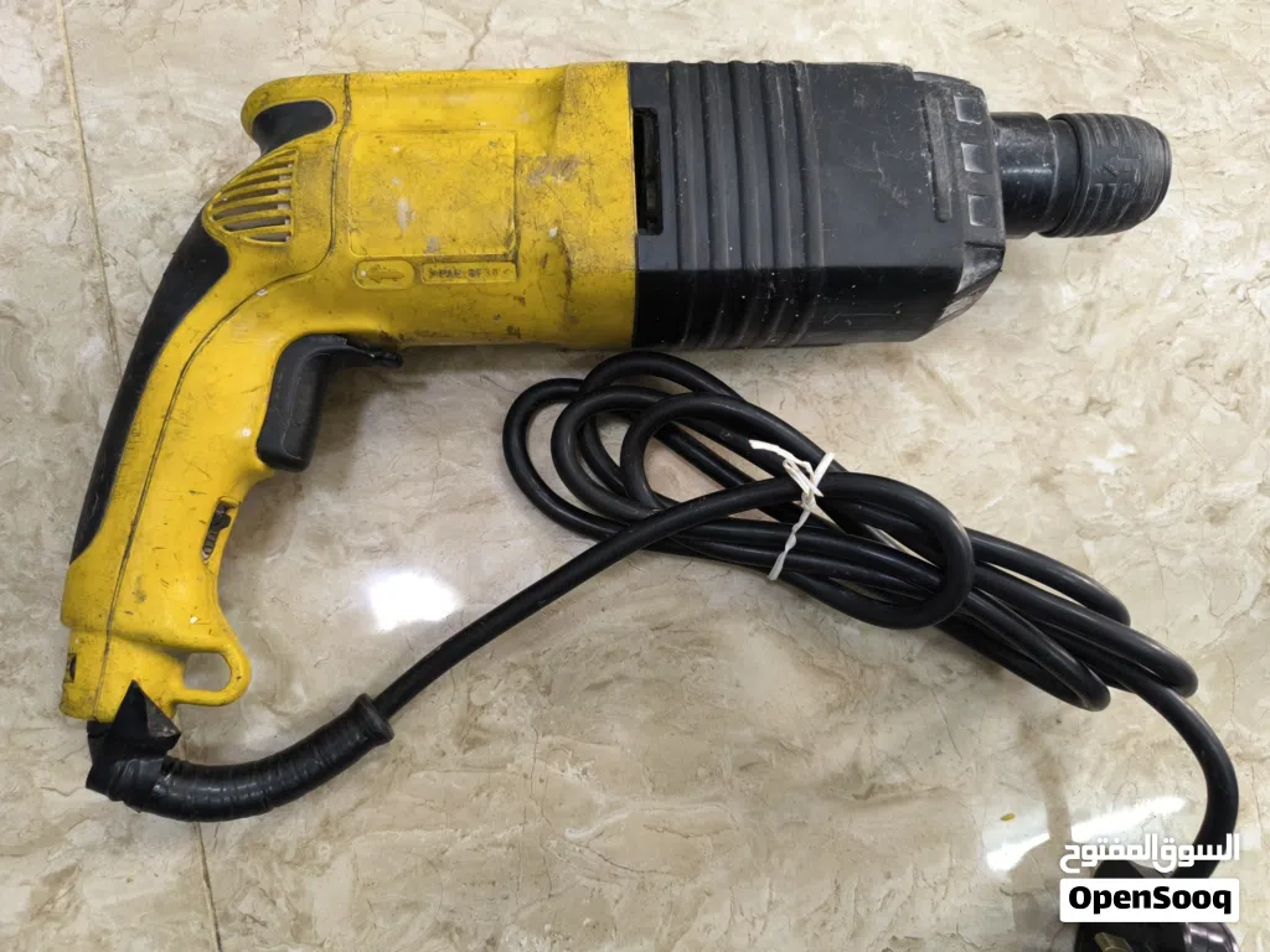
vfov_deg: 58.9
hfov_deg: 73.9
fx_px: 844
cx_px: 635
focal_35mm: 23
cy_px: 476
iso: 1000
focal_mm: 6.14
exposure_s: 1/24
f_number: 1.65
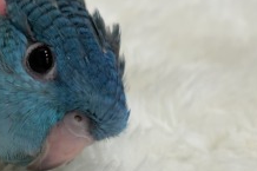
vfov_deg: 8.6
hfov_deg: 12.9
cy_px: 110
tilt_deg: -21.0
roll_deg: -5.3
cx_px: 65
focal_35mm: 159
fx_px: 1134
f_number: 1.6
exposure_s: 1/100
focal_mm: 5.96
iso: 80
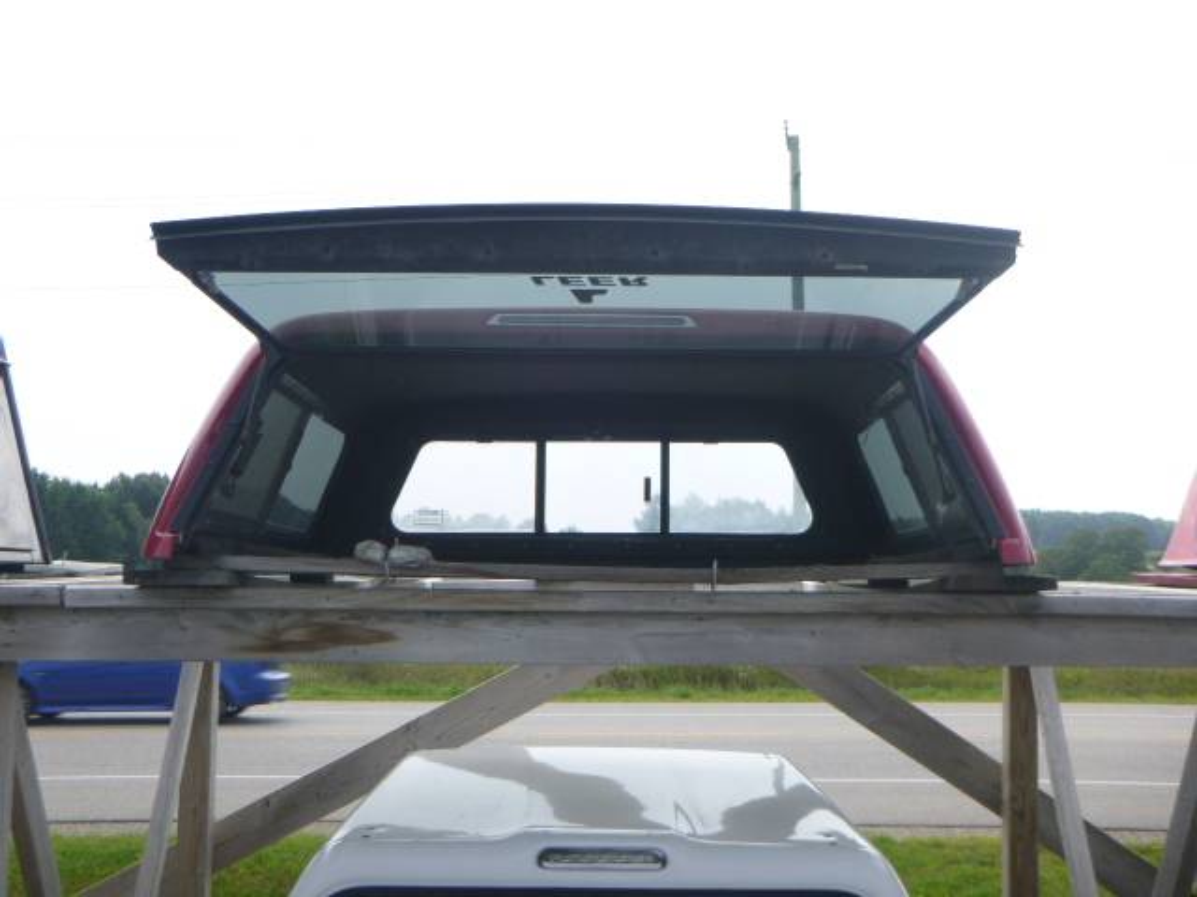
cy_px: 448
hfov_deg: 40.4
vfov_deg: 30.9
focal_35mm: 47
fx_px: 1625
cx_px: 598
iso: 100
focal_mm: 8.4
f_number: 4.8
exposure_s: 1/200
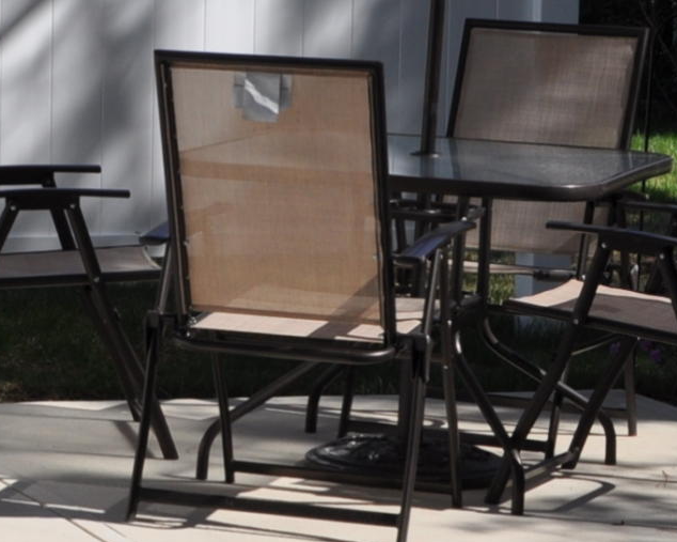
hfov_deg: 11.1
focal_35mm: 173
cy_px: 321
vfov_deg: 8.9
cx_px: 104
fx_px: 3466
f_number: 10
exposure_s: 1/400
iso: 200
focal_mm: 26
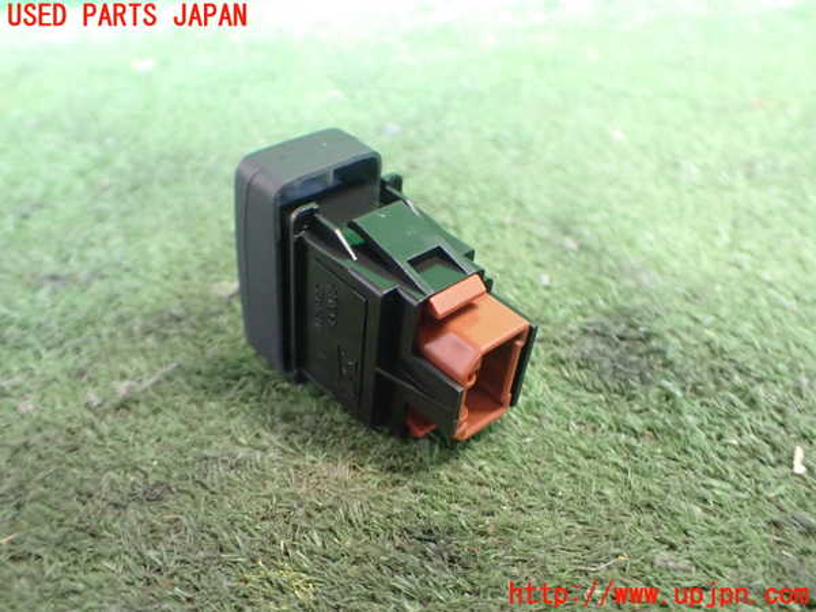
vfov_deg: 46.8
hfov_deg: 60.0
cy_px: 306
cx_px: 408
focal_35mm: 30
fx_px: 707
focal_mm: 5.4
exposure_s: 1/30
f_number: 2.3
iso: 1000
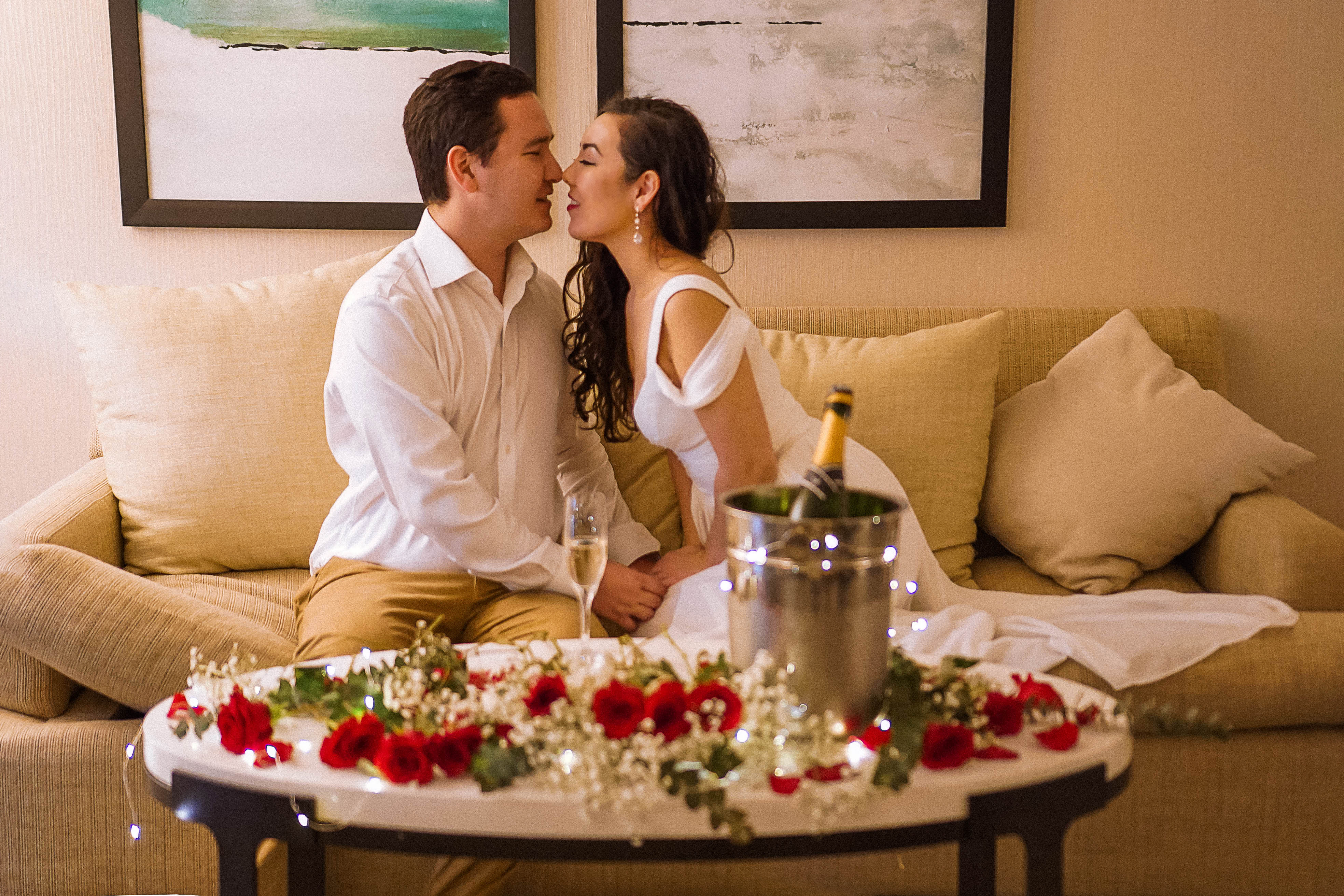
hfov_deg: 38.2
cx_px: 672
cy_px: 448
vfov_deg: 26.0
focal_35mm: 52
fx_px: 1941
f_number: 1.8
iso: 1600
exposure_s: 1/60
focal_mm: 35
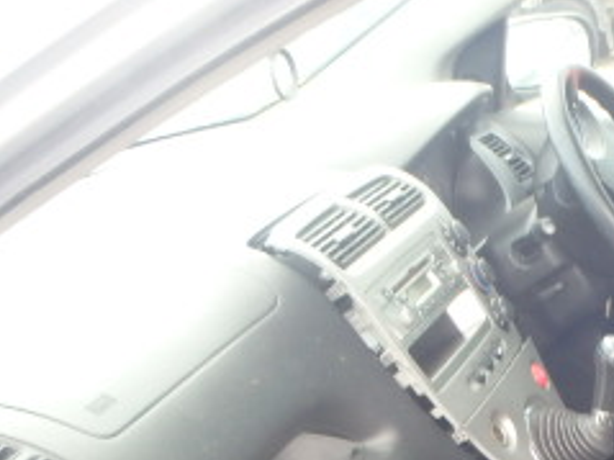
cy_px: 481
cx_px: 737
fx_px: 1330
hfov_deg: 23.7
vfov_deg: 19.0
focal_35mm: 75
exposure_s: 1/40
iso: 200
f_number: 3.9
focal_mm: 5
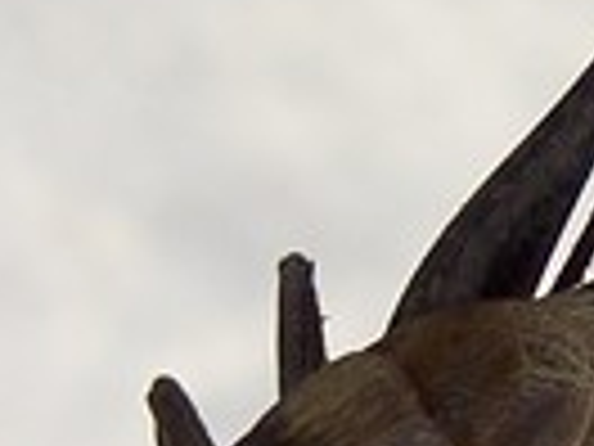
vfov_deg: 6.0
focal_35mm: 246
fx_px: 4221
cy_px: 509
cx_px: 515
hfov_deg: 8.0
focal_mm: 6.3
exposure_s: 1/1000
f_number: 2.8
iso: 80
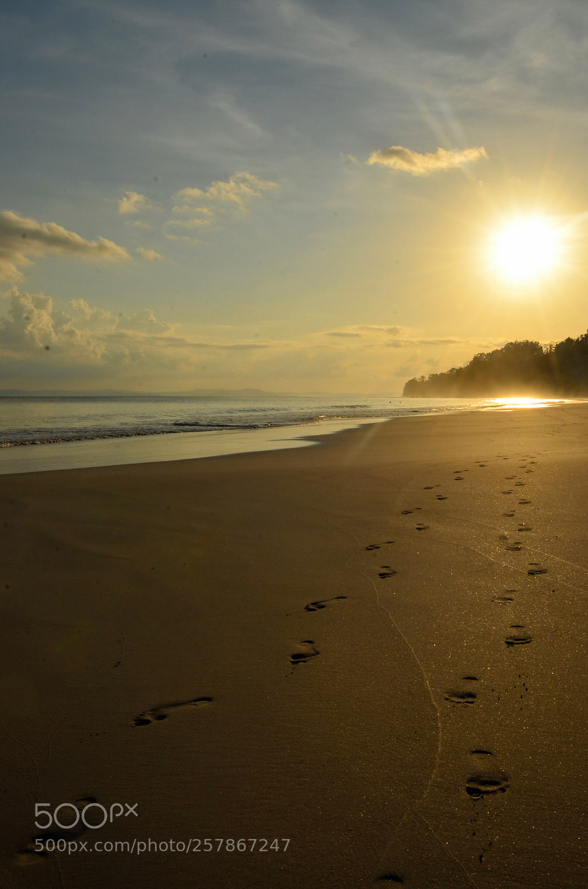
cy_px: 444
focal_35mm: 33
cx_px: 294
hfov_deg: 39.8
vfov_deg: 57.3
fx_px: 812
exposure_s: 1/320
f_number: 25
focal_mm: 22
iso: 200
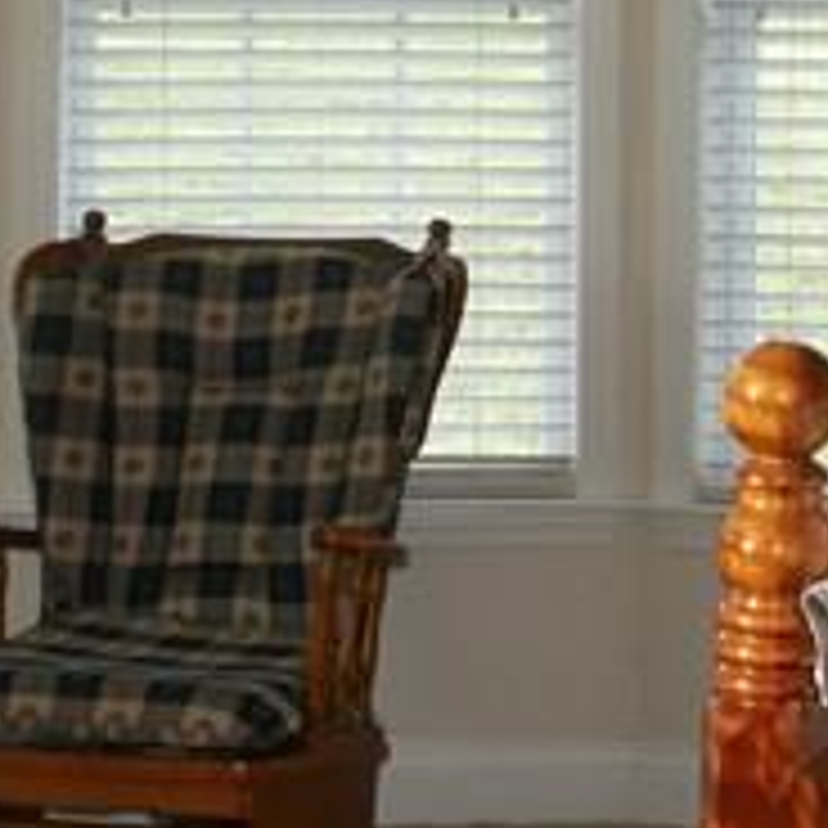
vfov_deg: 12.5
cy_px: -9
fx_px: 3735
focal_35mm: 138
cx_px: 1042
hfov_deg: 12.3
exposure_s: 1/60
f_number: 7.1
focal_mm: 14
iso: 500
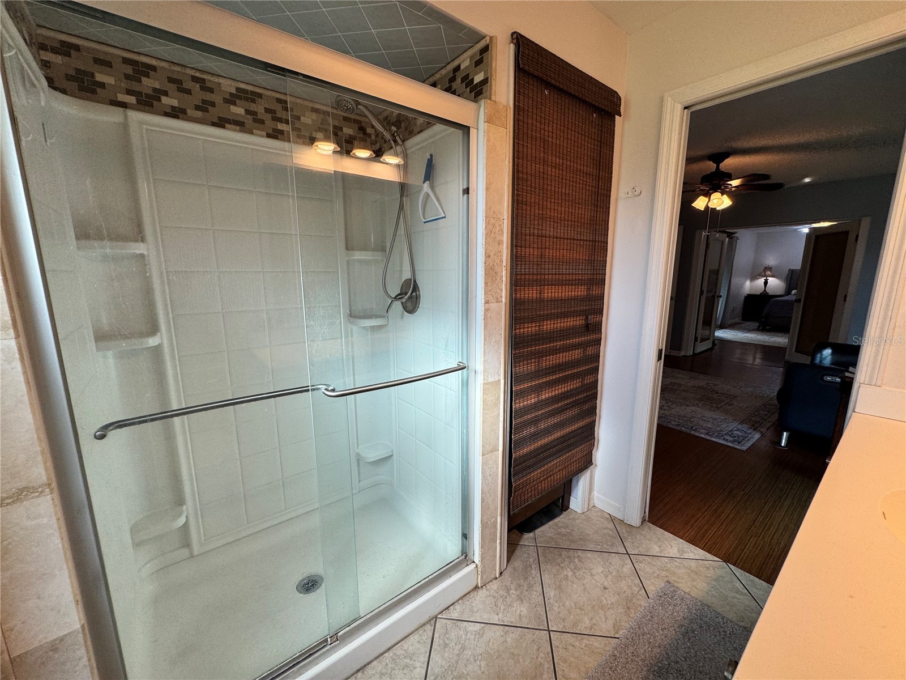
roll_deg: +0.2
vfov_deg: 85.7
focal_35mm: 14
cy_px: 340
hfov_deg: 102.1
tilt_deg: -10.0
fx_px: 366
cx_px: 453
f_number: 2.2
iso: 80
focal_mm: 2.22
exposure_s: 1/120
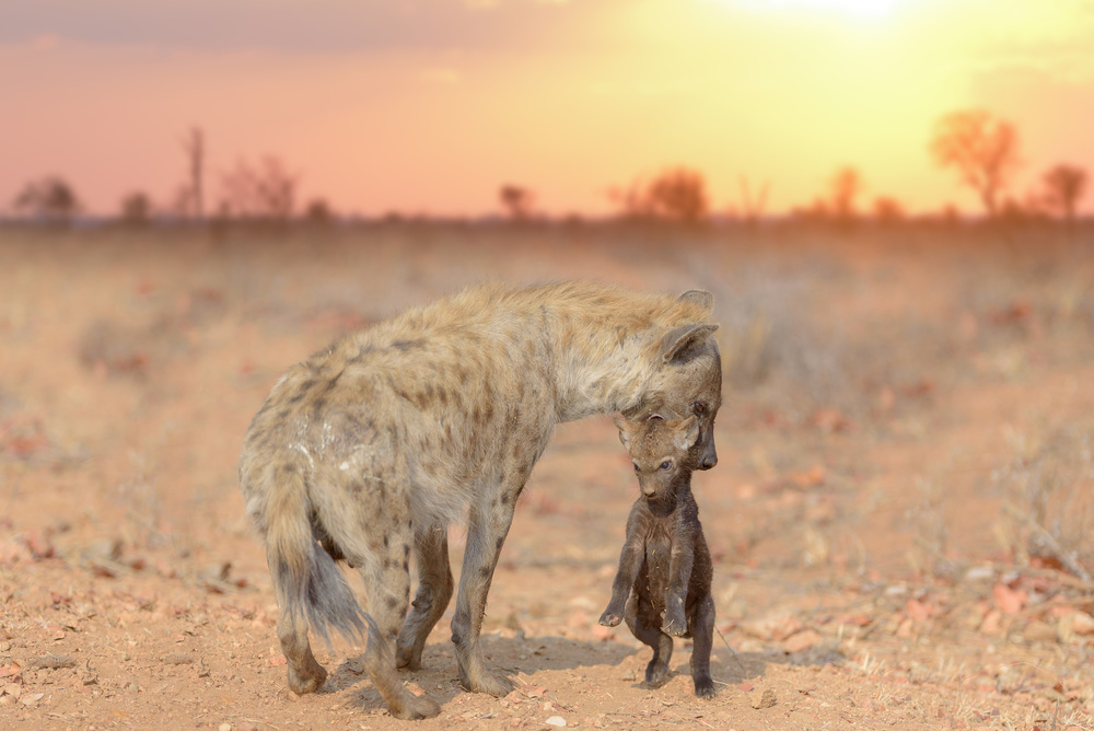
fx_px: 6081
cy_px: 366
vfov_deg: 6.9
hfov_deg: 10.3
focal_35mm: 200
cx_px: 547
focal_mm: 200
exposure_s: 1/320
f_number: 2
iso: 50
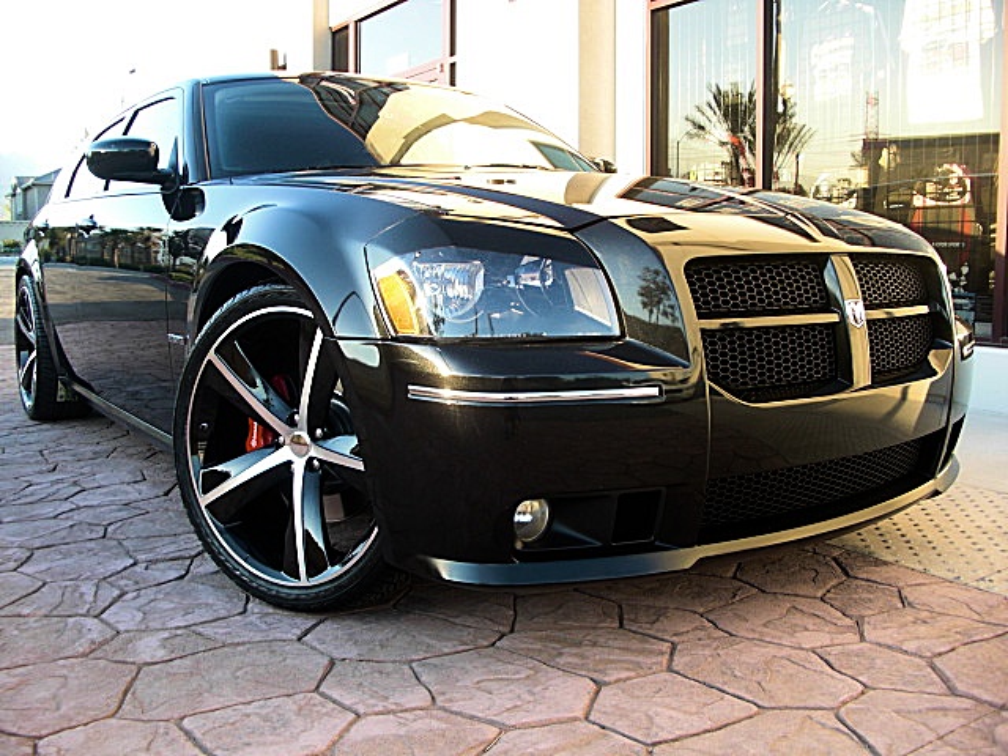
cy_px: 378
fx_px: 1048
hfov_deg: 51.4
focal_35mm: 36
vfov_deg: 39.7
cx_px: 504
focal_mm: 6.3
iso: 50
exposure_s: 1/80
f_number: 2.8
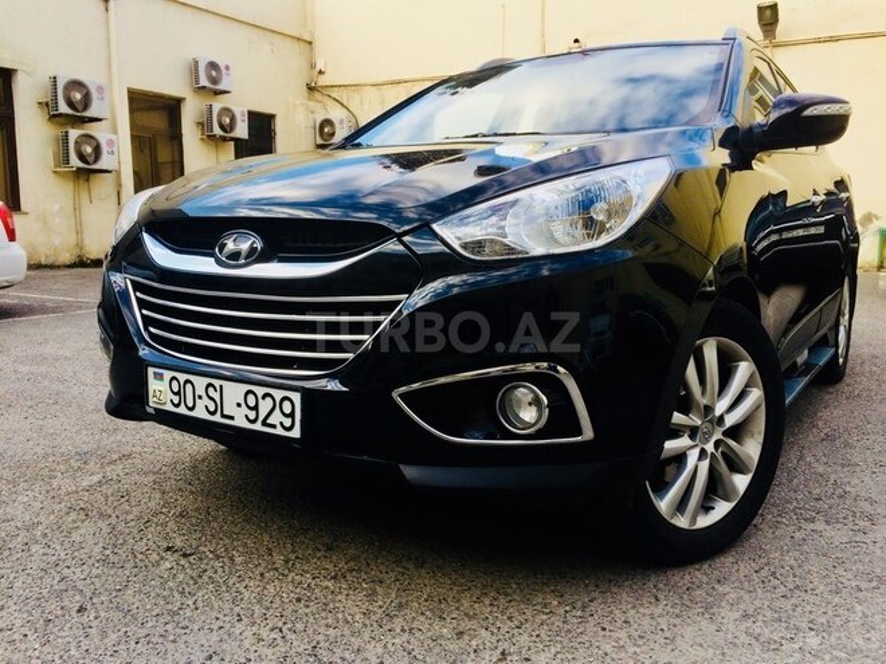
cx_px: 443
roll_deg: +0.7
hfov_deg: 61.7
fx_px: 742
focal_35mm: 29
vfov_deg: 48.2
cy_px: 332
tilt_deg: -10.2
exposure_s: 1/291
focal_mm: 4.15
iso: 32
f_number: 2.2
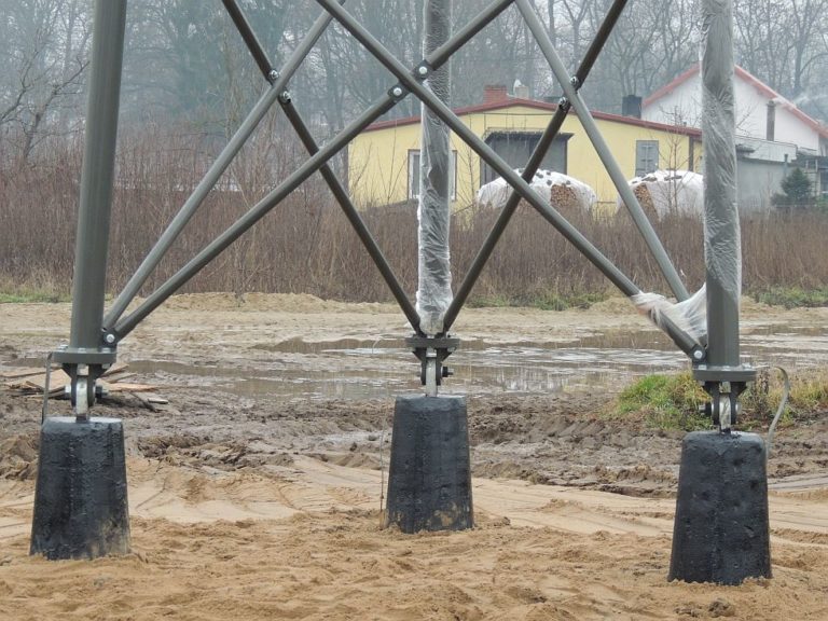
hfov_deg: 12.7
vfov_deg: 9.6
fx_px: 3708
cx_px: 414
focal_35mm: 155
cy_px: 310
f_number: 4.4
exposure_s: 1/60
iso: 400
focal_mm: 27.6
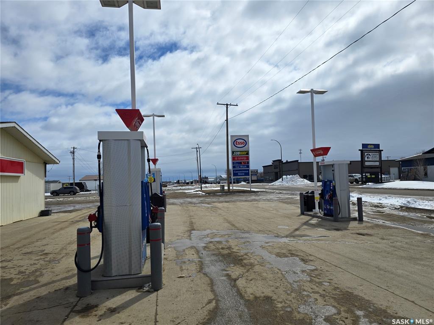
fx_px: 288
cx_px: 217
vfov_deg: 58.9
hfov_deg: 73.9
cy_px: 162
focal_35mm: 23
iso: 12
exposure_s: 1/2937
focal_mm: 6.3
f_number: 1.7
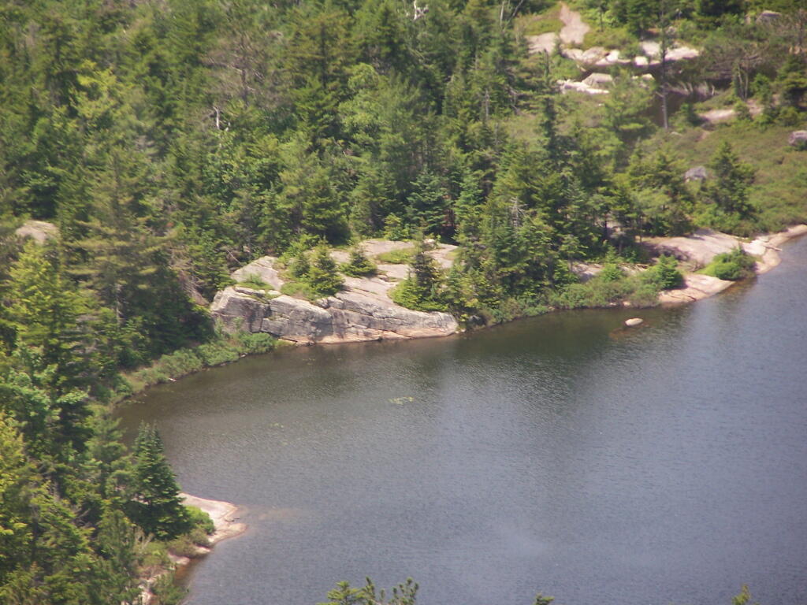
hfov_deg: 5.2
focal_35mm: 380
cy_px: 302
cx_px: 404
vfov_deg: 3.9
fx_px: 8859
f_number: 3.7
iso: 80
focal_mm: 63
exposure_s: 1/400
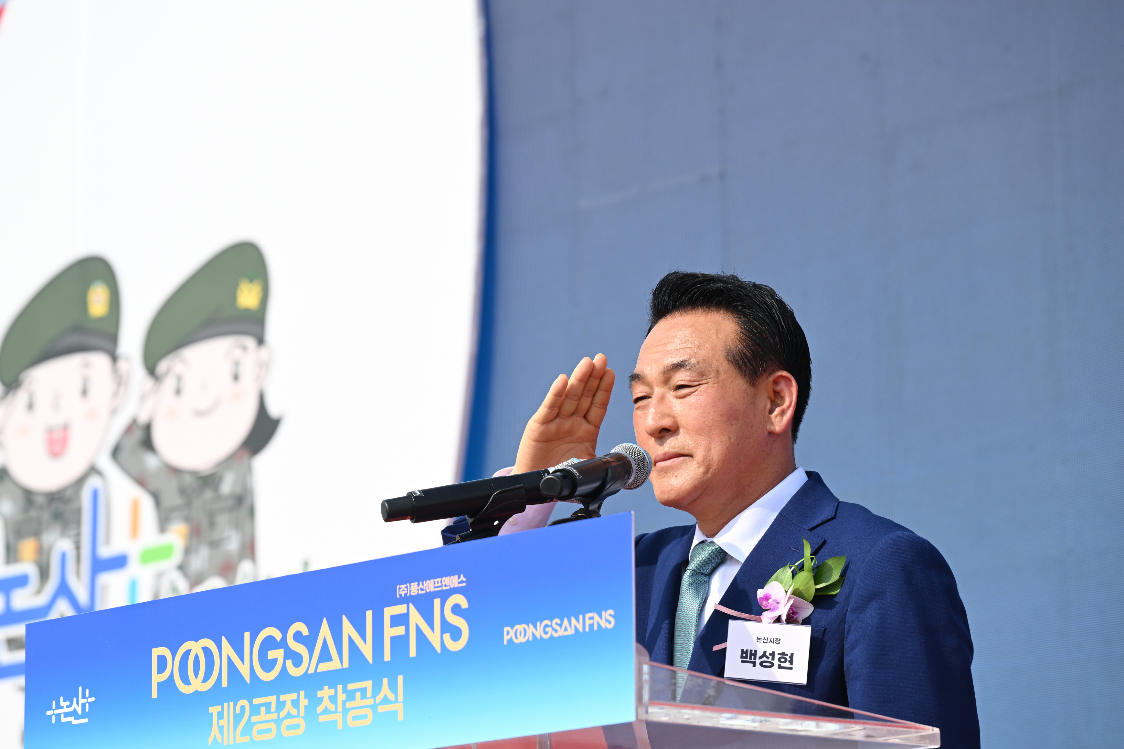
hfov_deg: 14.9
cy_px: 419
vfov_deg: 9.9
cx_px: 514
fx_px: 4308
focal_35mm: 138
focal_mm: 120
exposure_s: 1/320
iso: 100
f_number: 5.6
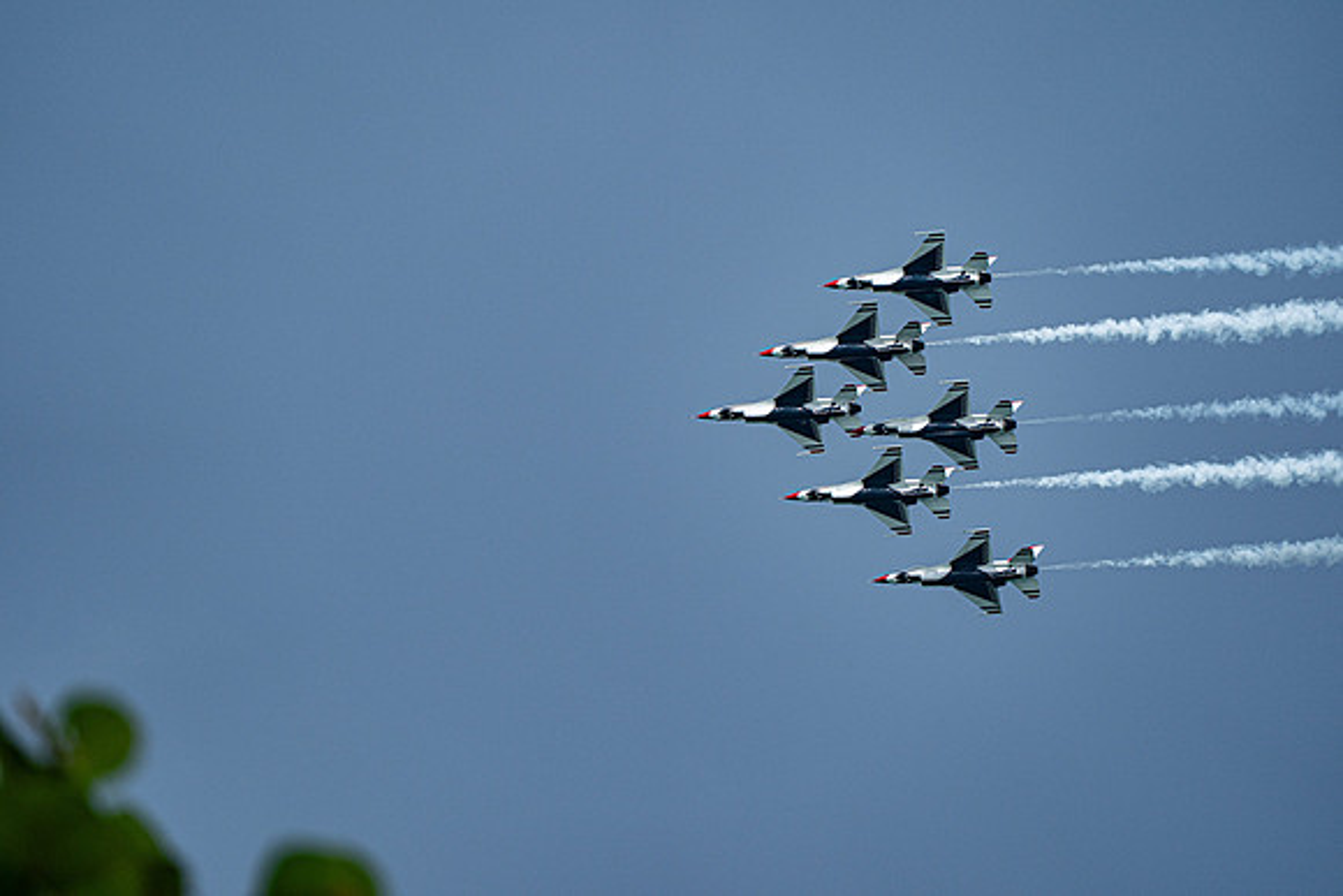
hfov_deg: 5.2
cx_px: 672
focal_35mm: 400
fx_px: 14925
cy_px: 448
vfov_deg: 3.4
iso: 640
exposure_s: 1/2000
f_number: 10
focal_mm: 400
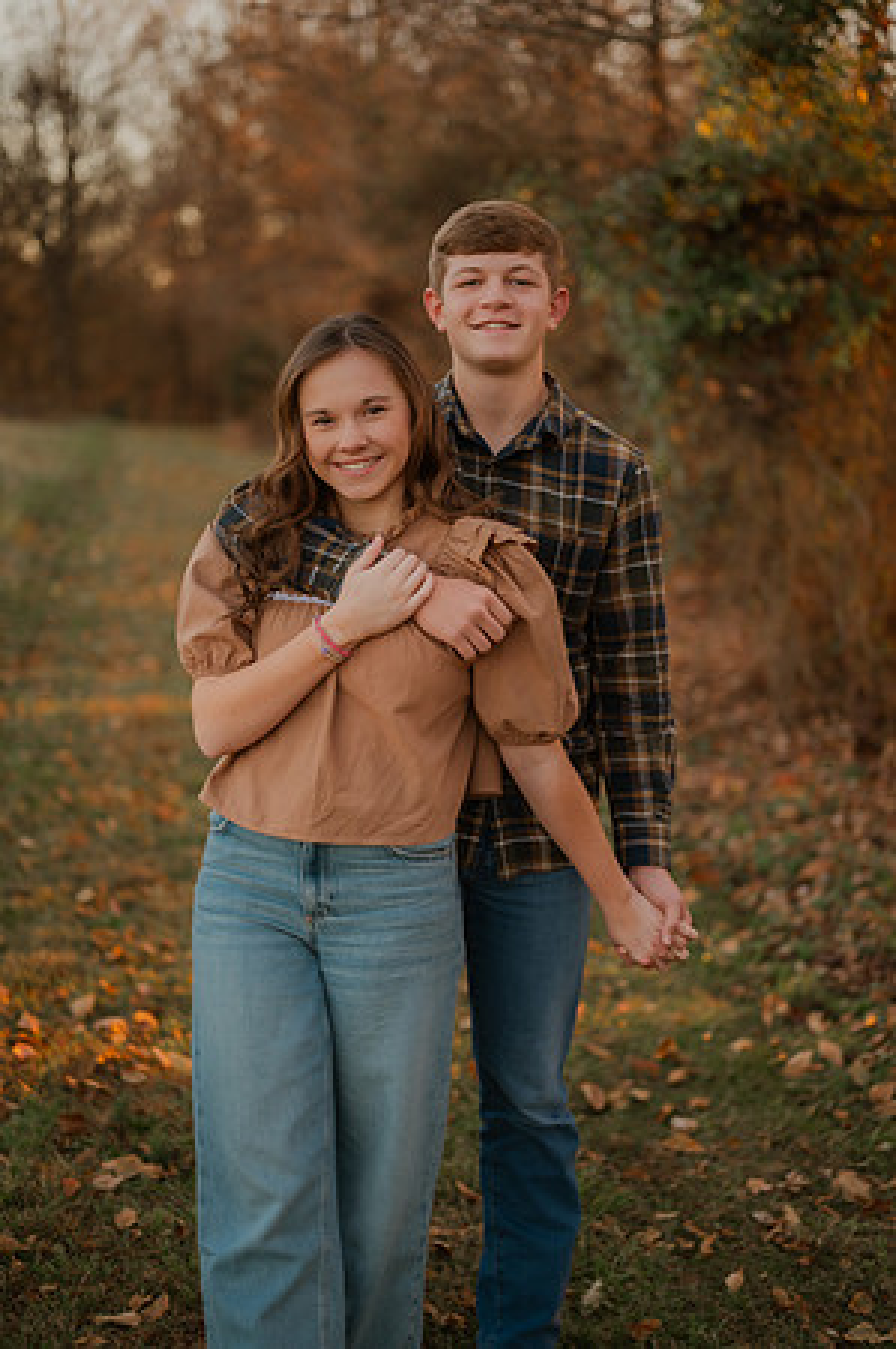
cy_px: 674
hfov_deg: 26.9
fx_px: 1871
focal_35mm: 50
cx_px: 448
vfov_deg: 39.6
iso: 125
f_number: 1.8
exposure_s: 1/125
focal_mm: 50
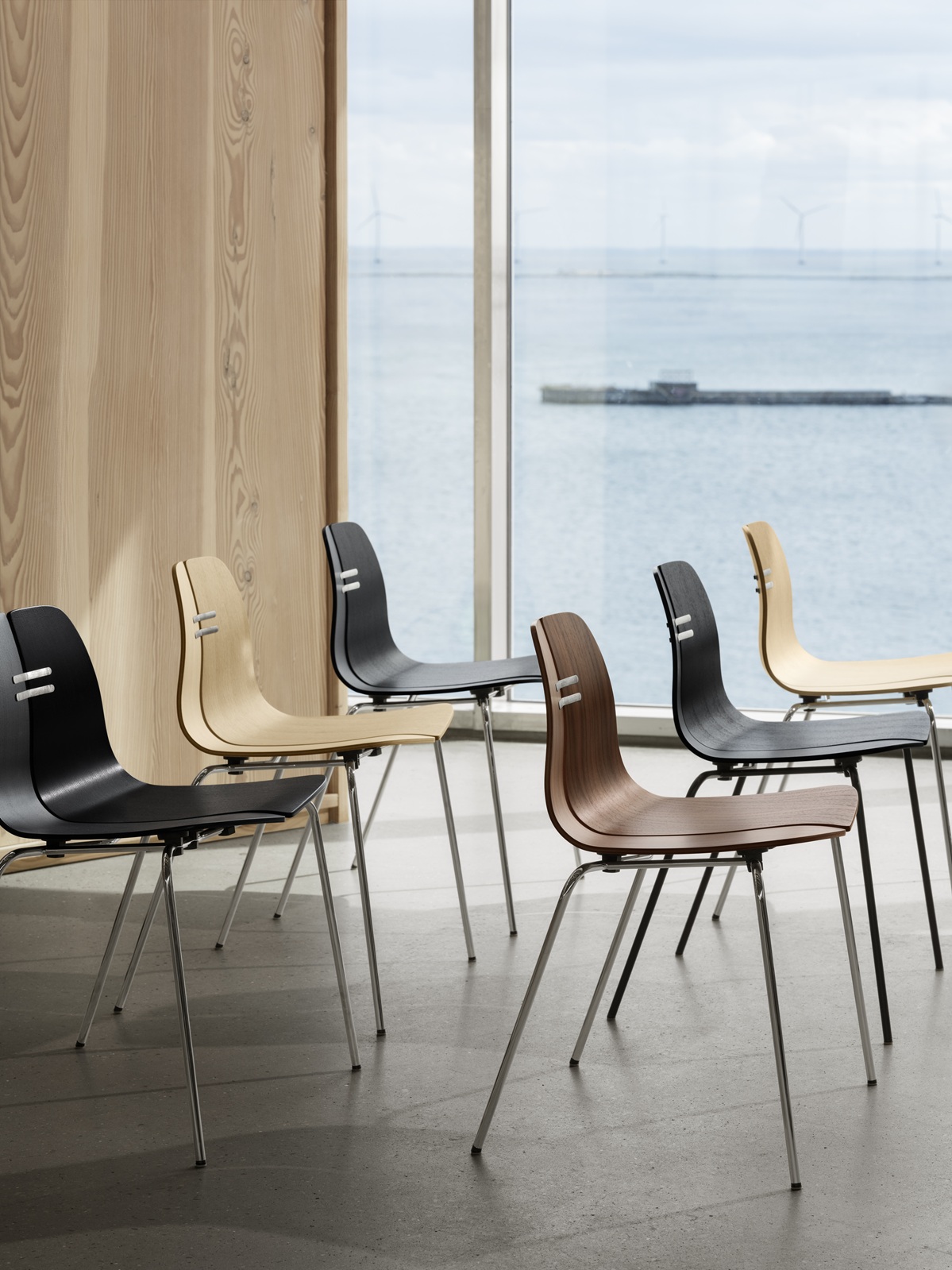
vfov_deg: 22.5
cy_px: 635
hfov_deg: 17.0
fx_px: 3191
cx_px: 476
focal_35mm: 87
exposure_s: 1/80
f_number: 11
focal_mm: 110
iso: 400
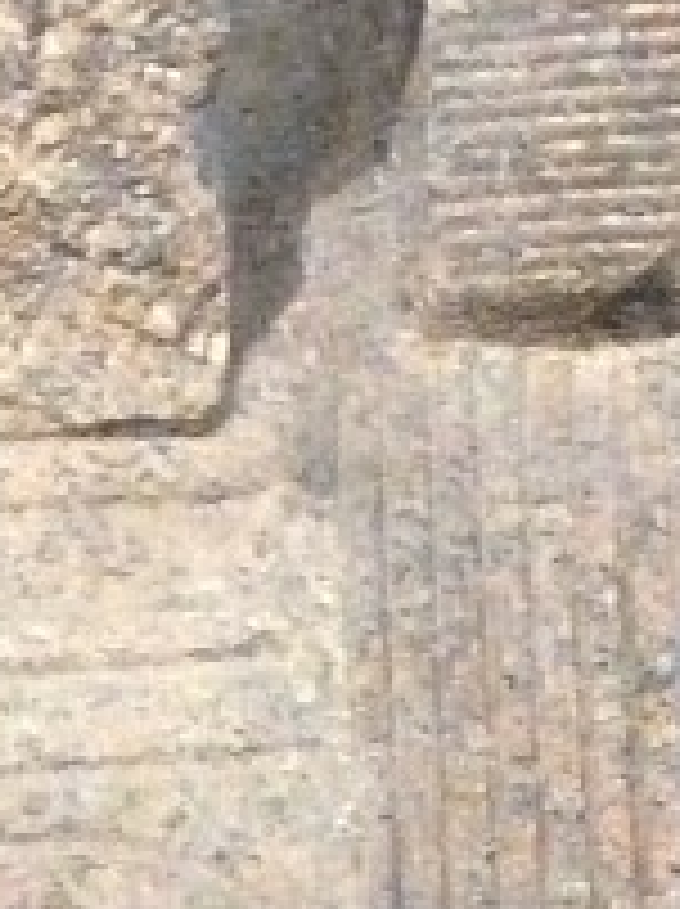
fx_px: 5328
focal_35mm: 203
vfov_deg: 9.7
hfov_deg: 7.3
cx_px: -95
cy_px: 781
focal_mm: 5
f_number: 3.4
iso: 800
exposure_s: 1/15
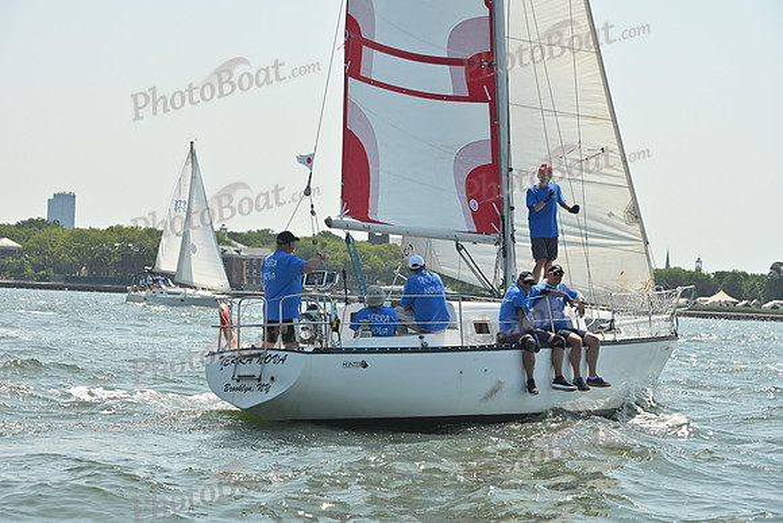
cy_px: 262
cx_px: 392
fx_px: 2523
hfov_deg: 17.6
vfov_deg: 11.8
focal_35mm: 116
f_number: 8
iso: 320
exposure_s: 1/1250
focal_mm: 116
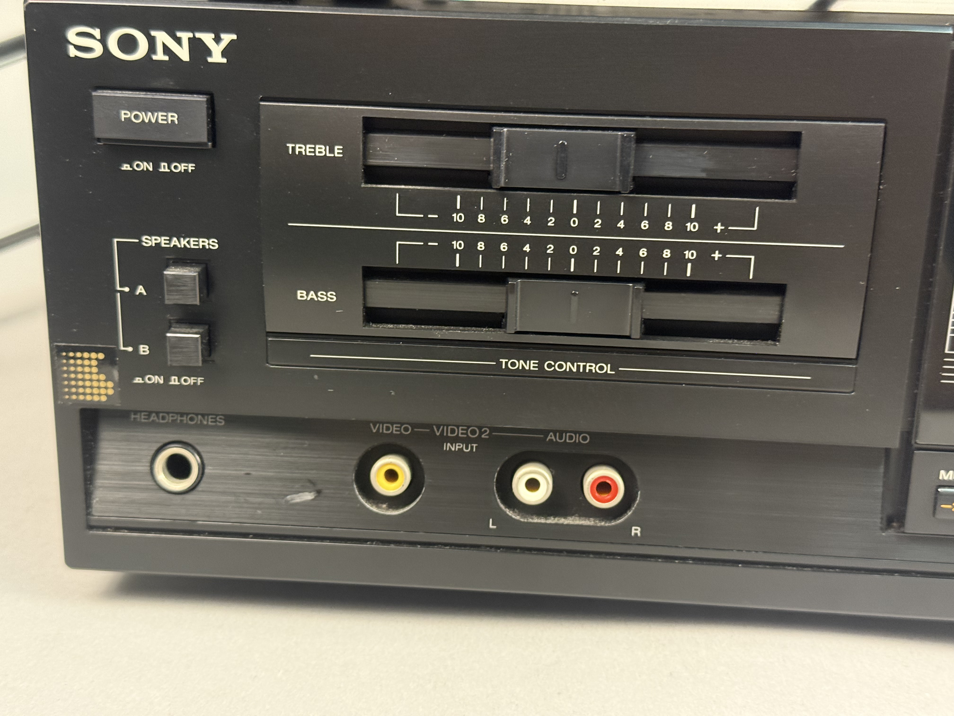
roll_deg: -1.6
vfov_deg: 30.3
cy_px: 358
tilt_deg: -18.2
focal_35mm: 48
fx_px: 1323
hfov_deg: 39.7
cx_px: 477
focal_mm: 6.76
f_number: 1.78
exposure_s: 1/40
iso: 250
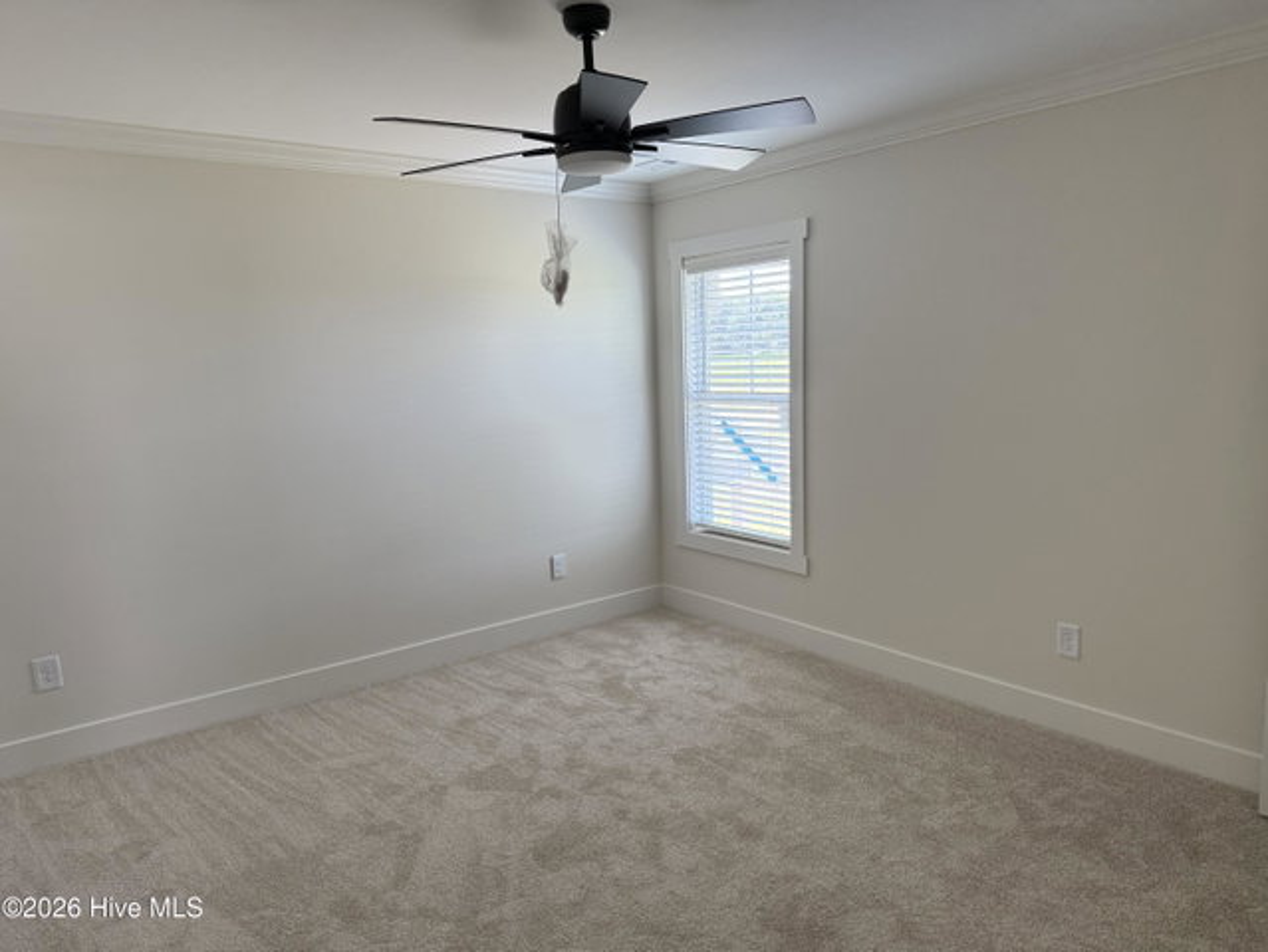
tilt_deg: -9.5
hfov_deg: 71.6
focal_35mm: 24
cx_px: 634
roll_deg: +1.1
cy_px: 476
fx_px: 880
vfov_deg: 56.9
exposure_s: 1/138
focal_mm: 6.76
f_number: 1.78
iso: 160
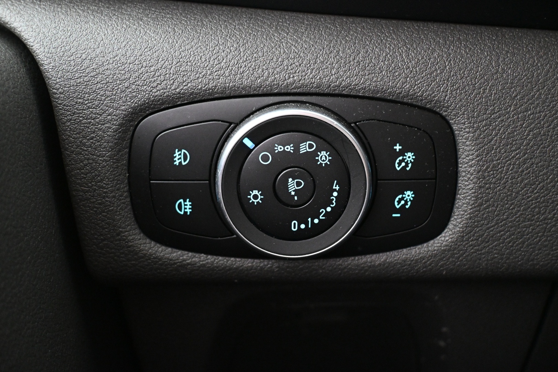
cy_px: 186
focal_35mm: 44
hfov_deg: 45.0
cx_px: 279
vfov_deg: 30.8
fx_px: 674
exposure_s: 1/13
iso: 4000
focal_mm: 29
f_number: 4.8
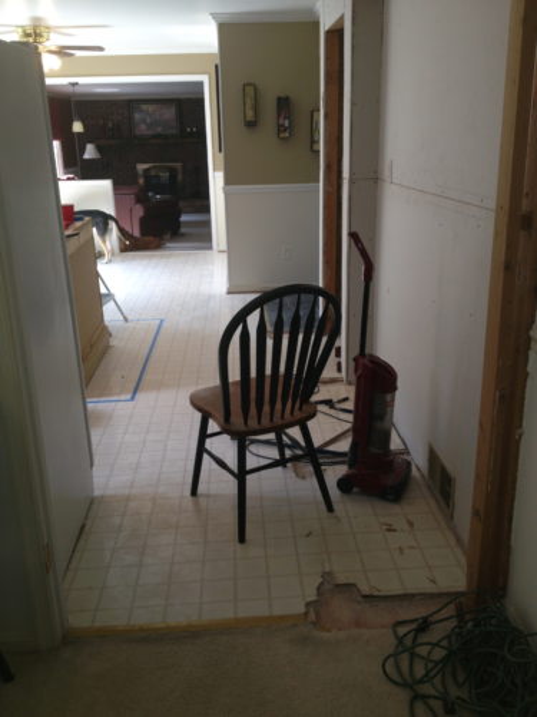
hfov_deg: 40.7
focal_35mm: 35
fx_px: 724
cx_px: 268
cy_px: 358
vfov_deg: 52.6
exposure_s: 1/49
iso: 50
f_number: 2.4
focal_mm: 4.28
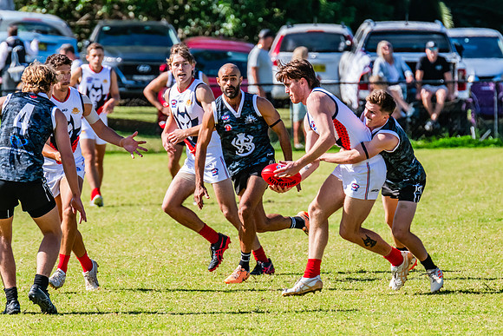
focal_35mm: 732
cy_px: 183
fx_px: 10231
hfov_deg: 2.8
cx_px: 307
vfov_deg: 1.9
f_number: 13
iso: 1600
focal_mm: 600
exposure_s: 1/1250
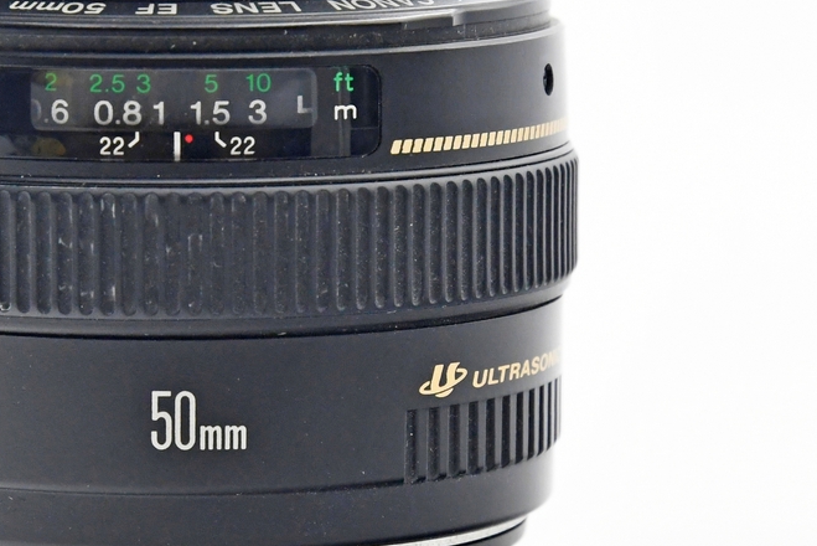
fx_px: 6198
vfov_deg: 5.0
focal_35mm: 273
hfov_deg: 7.5
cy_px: 307
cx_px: 167
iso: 1600
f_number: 8
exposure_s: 1/160
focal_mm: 80
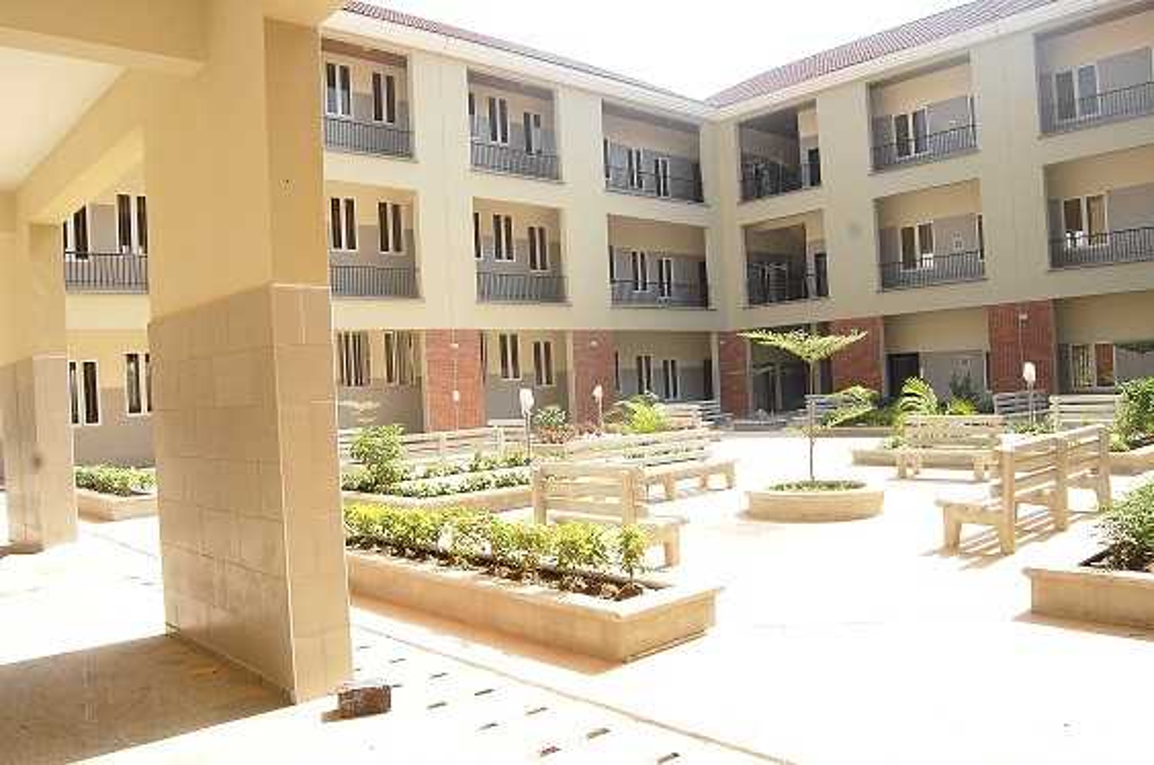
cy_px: 382
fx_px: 864
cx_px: 577
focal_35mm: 27
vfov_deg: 47.8
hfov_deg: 67.5
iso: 200
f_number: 9
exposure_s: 1/320
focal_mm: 18
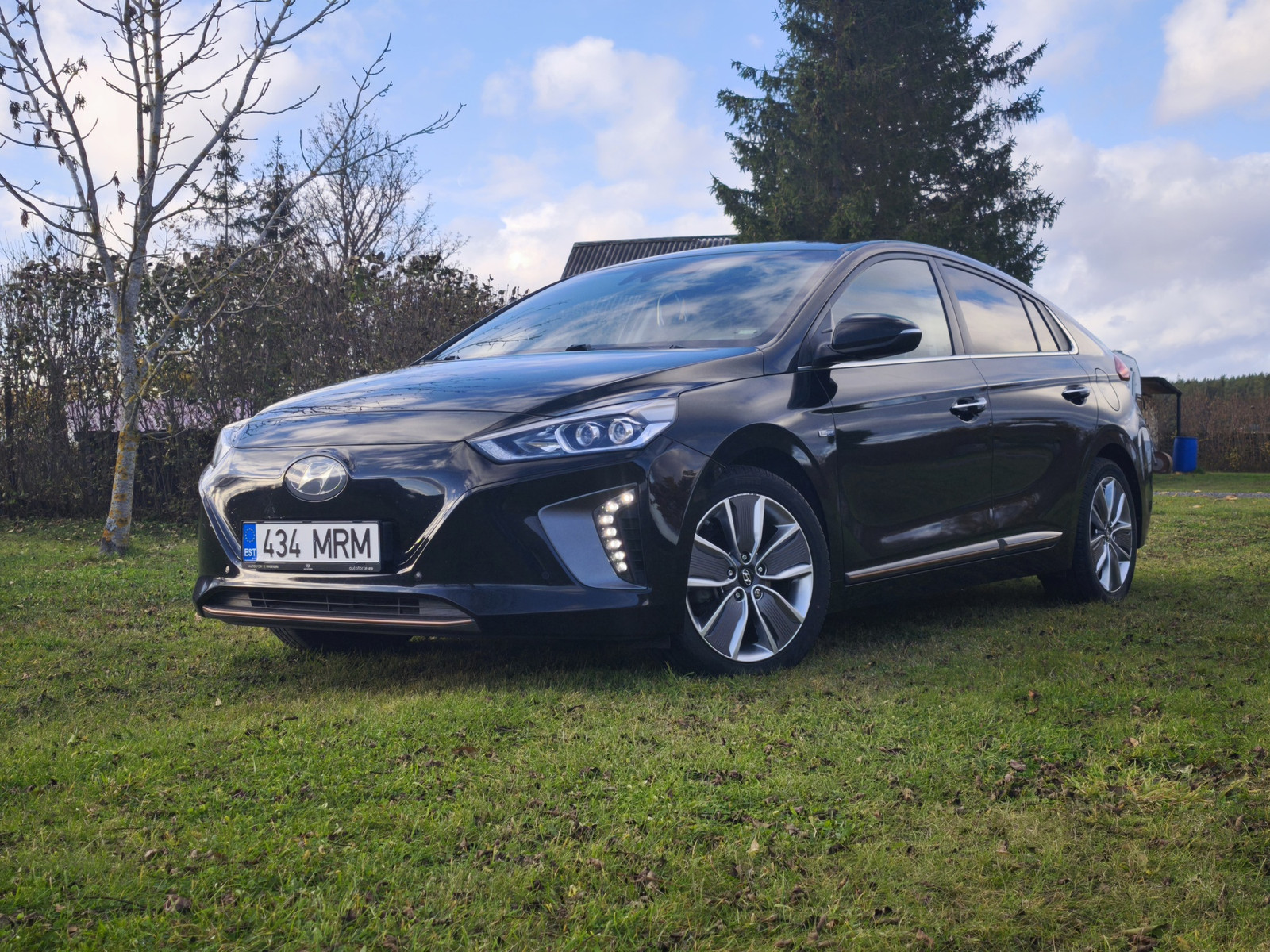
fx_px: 1688
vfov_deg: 31.5
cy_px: 476
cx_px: 635
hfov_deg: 41.2
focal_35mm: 46
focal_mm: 6.57
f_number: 1.6
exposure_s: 1/945
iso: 50
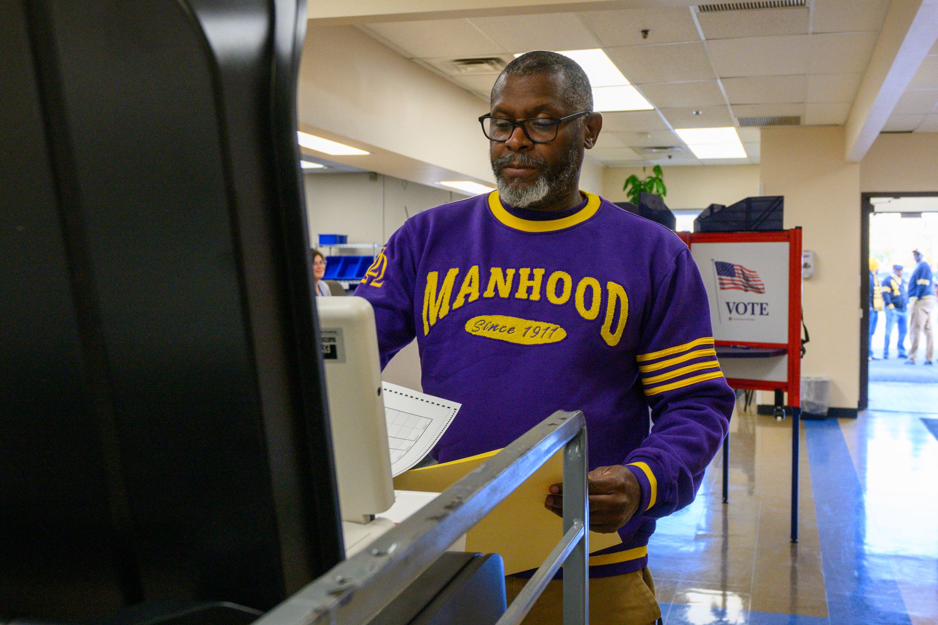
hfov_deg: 51.0
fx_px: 980
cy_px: 275
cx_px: 535
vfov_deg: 35.3
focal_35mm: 38
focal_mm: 16.5
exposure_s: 1/125
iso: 450
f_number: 3.5
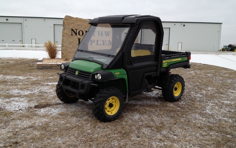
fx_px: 244
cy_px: 78
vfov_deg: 33.6
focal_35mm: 38
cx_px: 118
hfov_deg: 51.5
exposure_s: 1/240
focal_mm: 4.28
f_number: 2.4
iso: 50
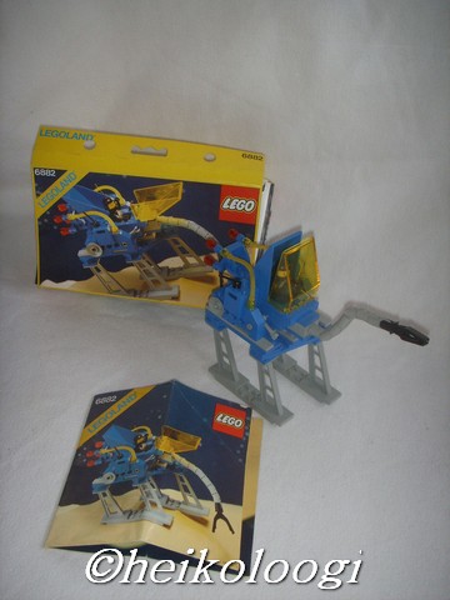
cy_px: 300
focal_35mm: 39
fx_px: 676
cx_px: 225
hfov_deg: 36.8
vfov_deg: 47.9
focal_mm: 6.6
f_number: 3.5
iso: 100
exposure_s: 1/45
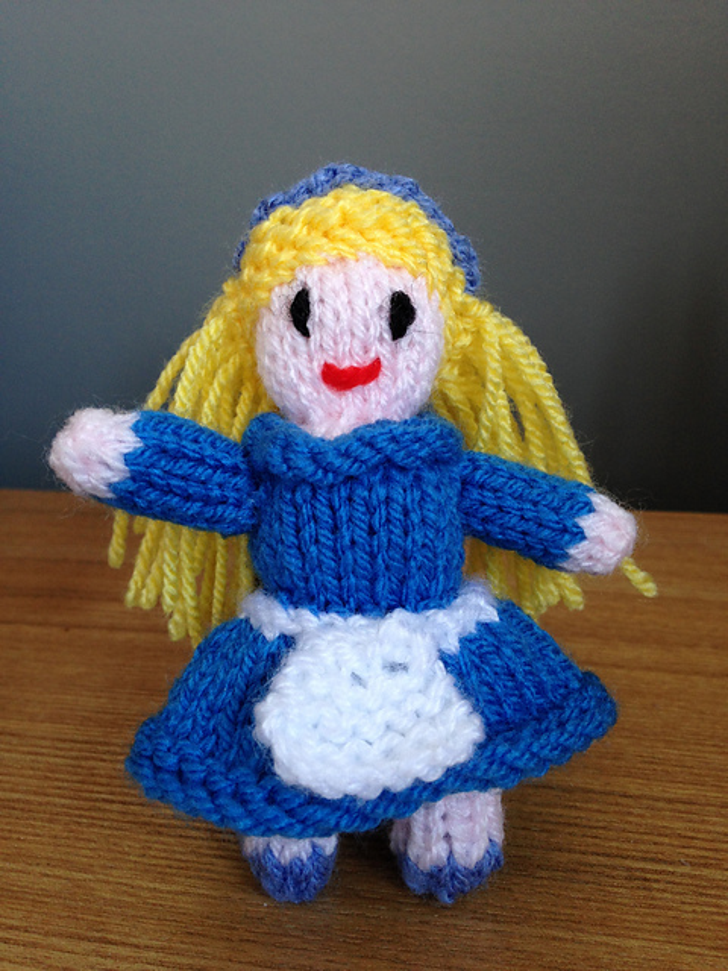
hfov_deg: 42.9
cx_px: 364
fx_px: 925
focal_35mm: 33
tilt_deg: -21.8
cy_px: 486
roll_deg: +0.2
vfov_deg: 55.4
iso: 64
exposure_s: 1/20
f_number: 2.4
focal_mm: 4.12
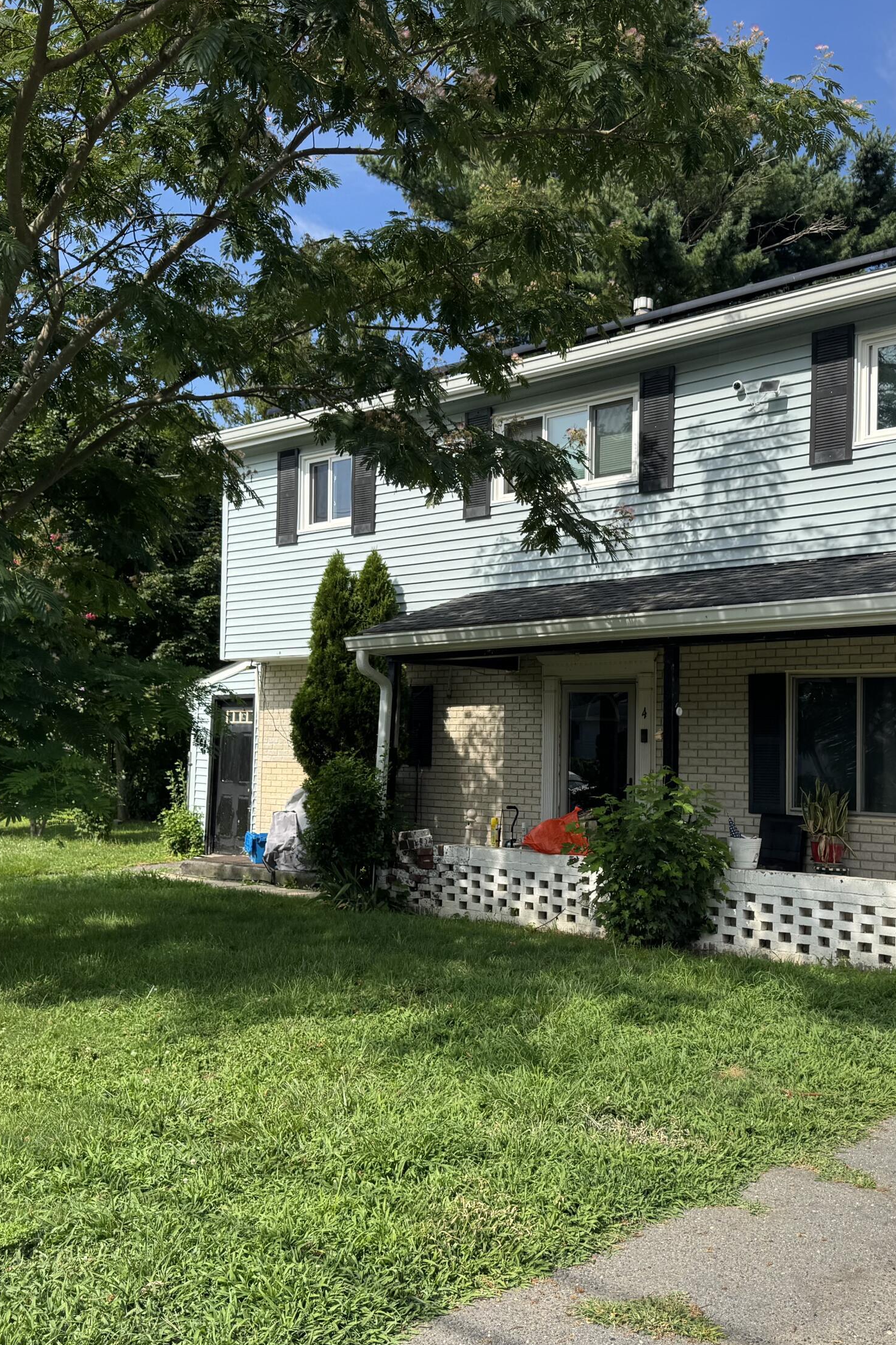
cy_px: 679
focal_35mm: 34
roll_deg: -1.1
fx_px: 1269
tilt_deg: +3.6
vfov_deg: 55.8
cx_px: 538
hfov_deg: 38.7
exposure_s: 1/2833
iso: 80
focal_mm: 6.76
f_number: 1.78
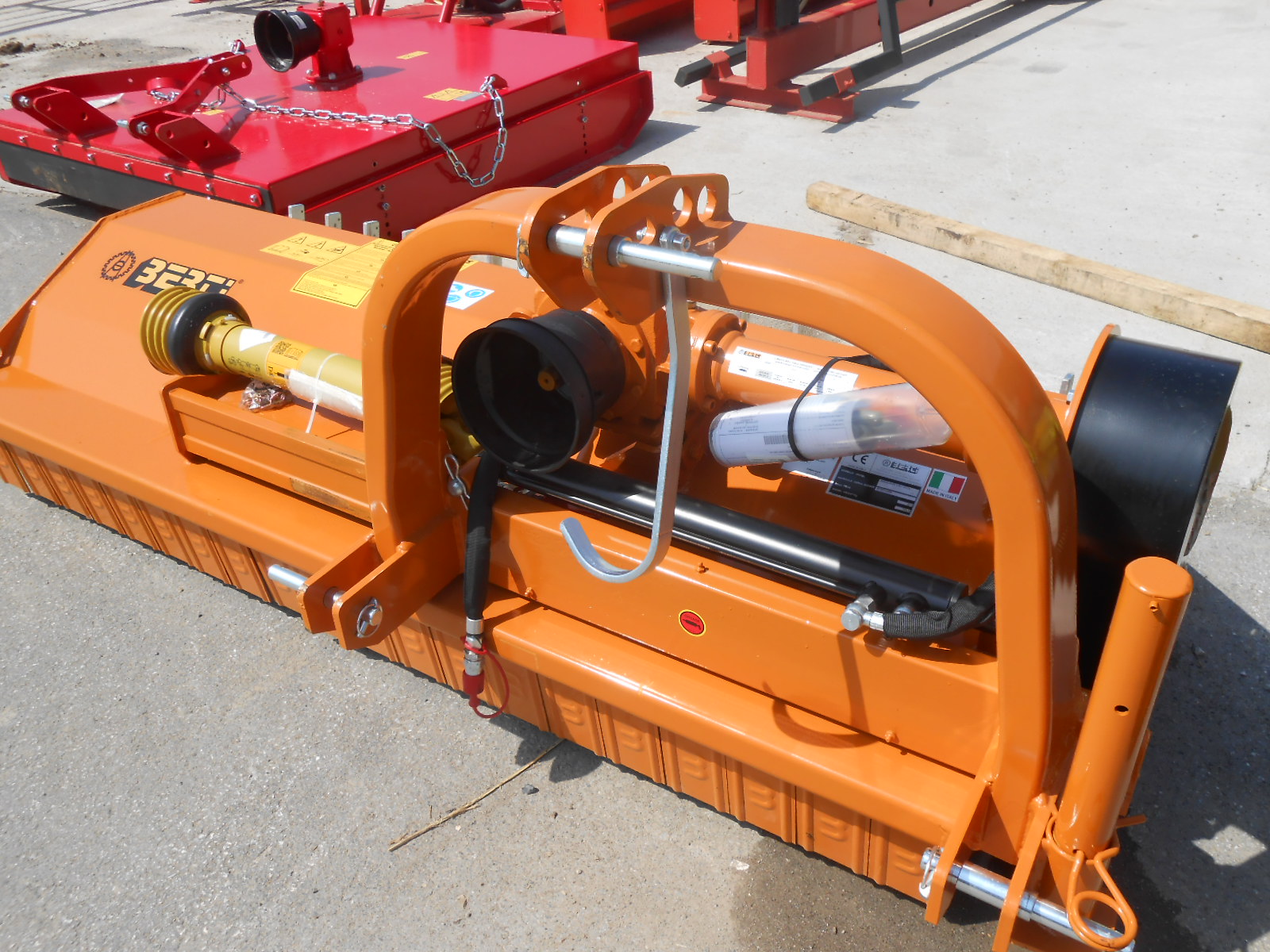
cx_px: 635
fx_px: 1101
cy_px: 476
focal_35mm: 30
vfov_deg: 46.8
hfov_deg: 60.0
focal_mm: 5.3
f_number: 3.8
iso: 80
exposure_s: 1/800
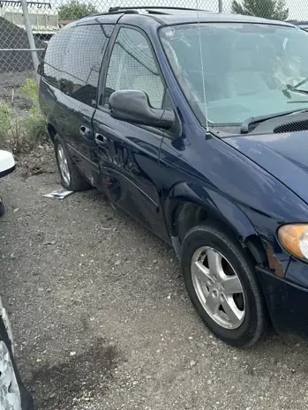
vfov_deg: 55.3
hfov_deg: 40.2
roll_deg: +2.4
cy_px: 200
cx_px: 269
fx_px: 391
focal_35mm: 33
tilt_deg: -19.1
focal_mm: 6.86
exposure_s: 1/2110
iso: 80
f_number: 1.78
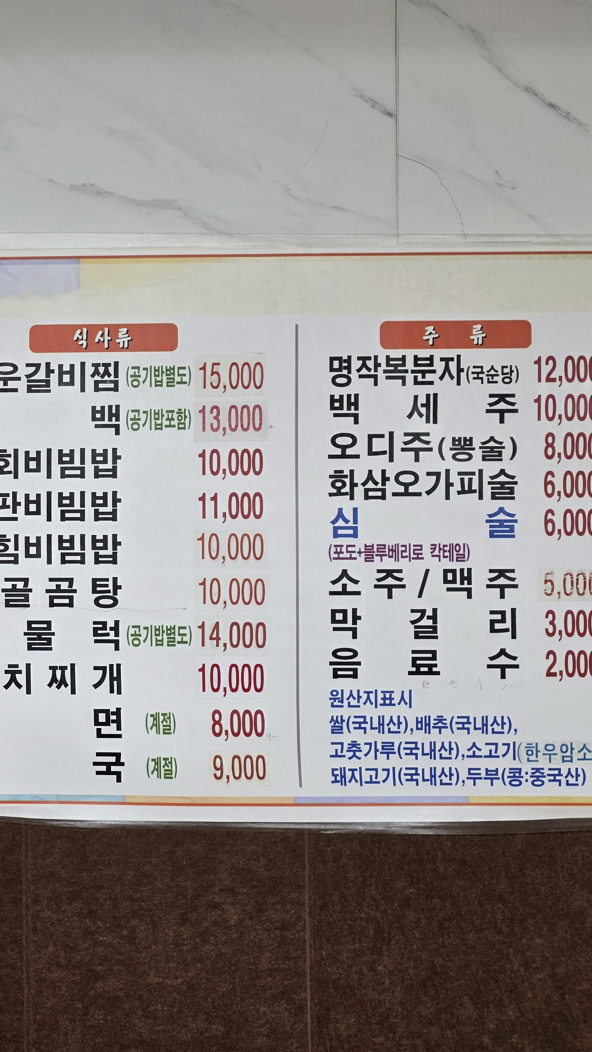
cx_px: -72
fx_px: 949
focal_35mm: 34
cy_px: 528
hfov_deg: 30.6
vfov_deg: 58.0
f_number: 1.7
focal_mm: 6.3
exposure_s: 1/120
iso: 160
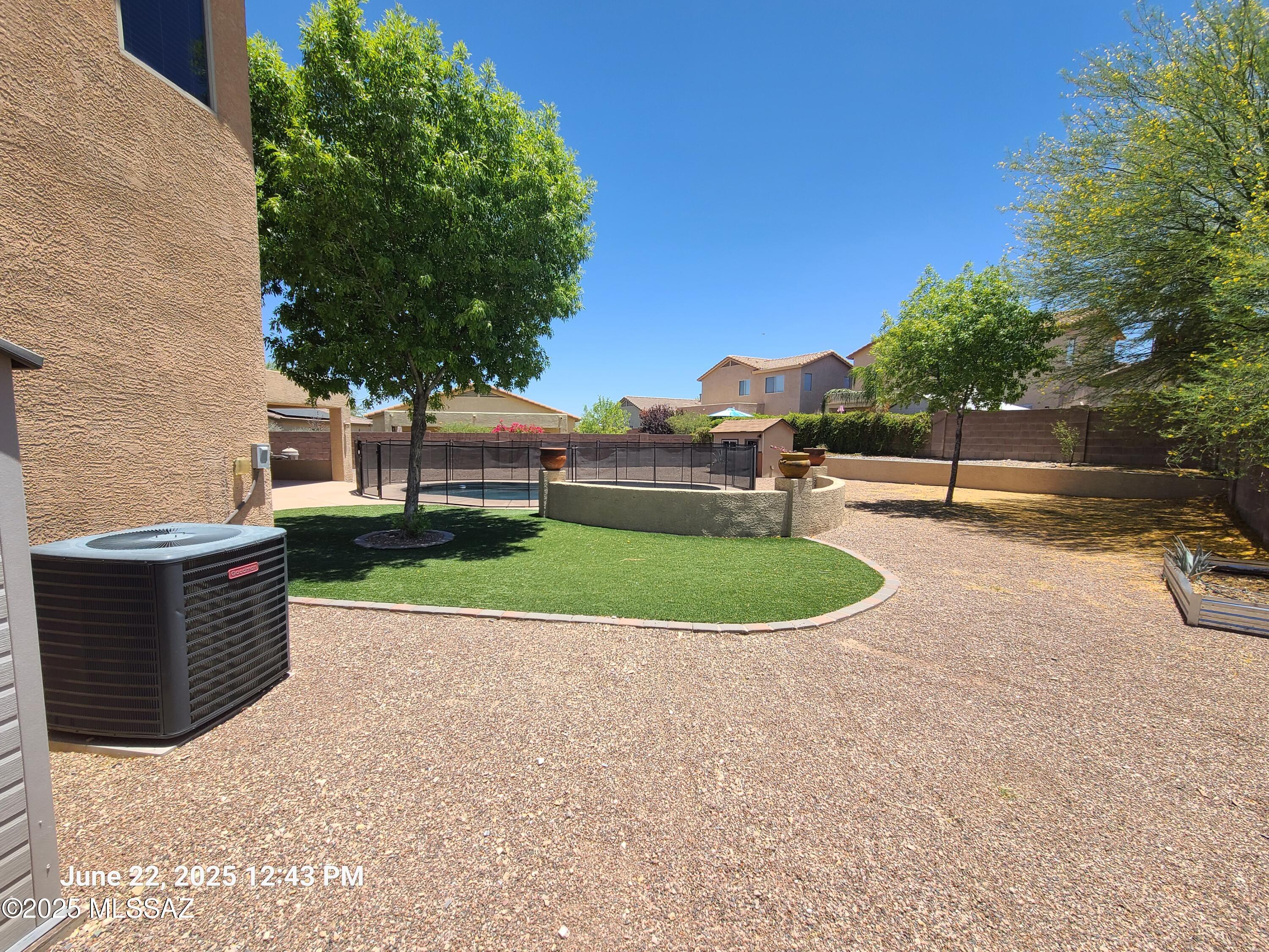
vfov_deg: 89.9
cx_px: 634
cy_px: 476
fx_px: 477
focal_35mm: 13
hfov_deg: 106.2
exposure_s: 1/1433
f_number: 2.2
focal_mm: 2.2
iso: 64
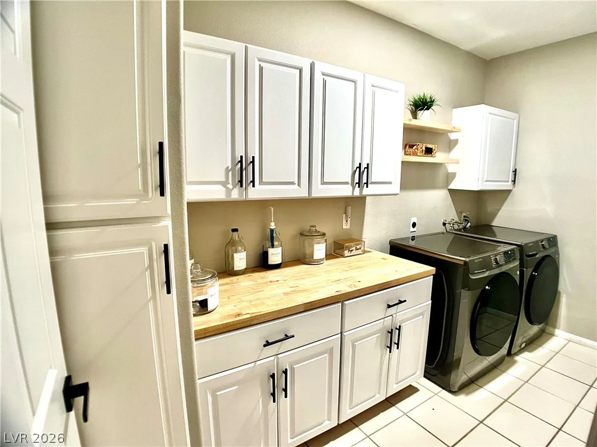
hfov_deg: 67.3
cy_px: 224
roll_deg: +0.2
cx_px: 298
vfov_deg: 53.1
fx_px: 448
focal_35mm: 26
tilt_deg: -8.1
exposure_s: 1/60
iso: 200
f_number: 1.5
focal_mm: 5.7
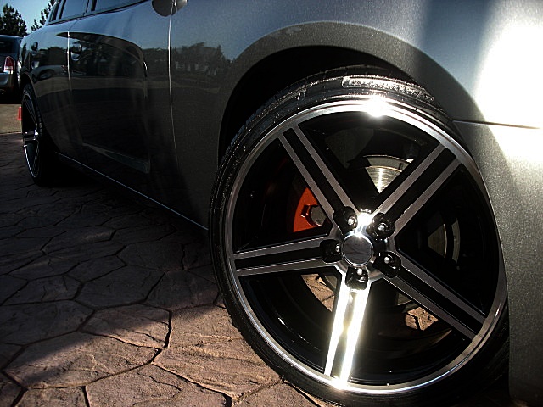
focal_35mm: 36
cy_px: 204
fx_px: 565
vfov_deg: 39.7
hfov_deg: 51.4
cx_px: 272
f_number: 2.8
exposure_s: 1/320
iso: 50
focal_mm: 6.3
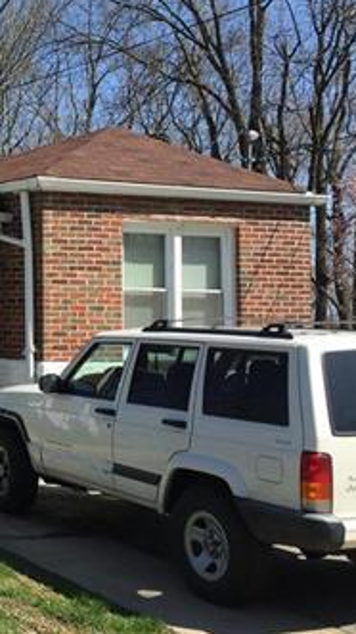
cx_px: -122
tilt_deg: +2.0
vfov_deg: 34.3
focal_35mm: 61
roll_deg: -1.1
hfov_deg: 18.2
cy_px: 268
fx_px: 1024
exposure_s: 1/1464
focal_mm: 4.15
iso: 32
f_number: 2.2
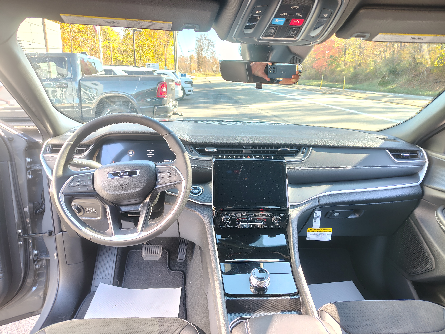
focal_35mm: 24
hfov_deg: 71.6
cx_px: 222
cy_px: 167
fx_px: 309
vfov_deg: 56.8
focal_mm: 5.56
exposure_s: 1/12.5
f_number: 1.8
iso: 100
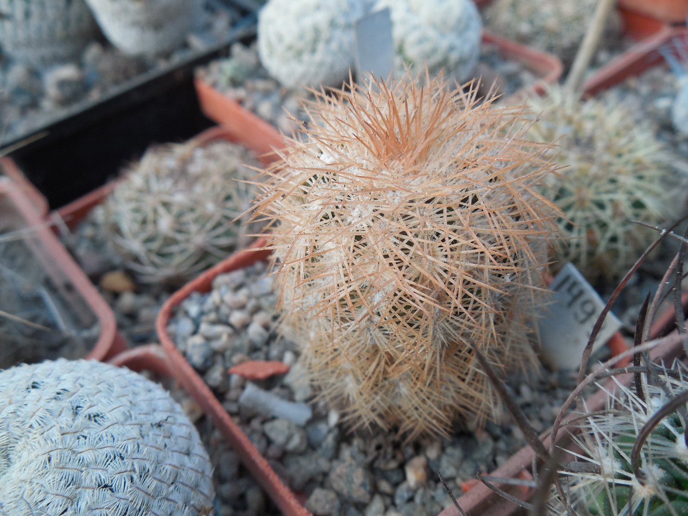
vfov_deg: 45.4
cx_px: 344
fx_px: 616
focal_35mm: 31
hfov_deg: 58.4
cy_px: 258
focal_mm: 5.6
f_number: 3.6
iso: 125
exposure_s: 1/60
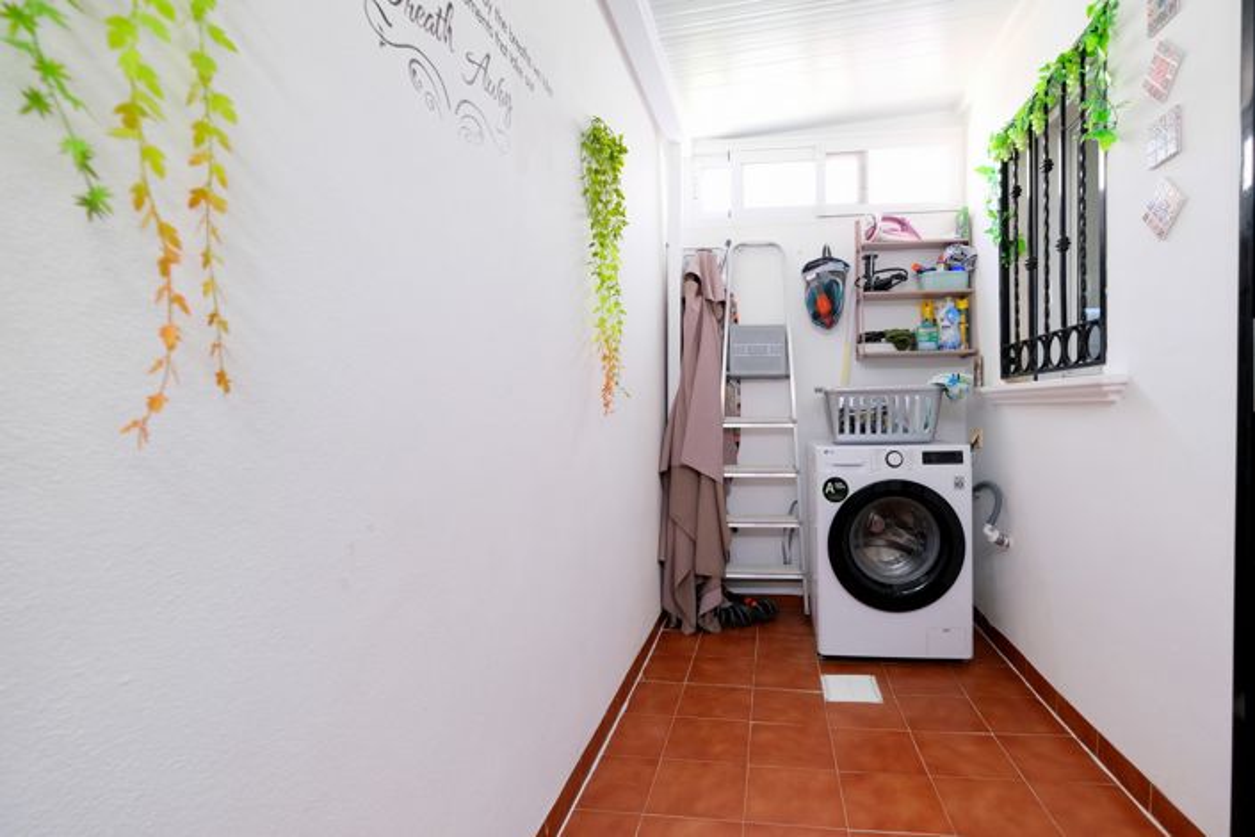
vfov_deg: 77.3
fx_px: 523
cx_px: 628
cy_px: 418
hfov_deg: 100.4
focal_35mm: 15
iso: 1250
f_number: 4
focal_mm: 10
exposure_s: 1/30
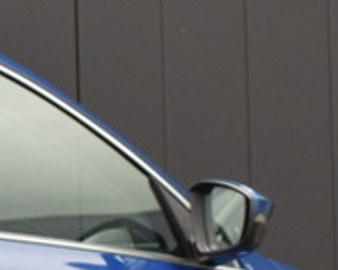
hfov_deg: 6.5
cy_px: 230
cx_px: -587
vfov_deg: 5.5
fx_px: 2793
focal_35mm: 279
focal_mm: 29
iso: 400
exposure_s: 1/200
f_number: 7.1
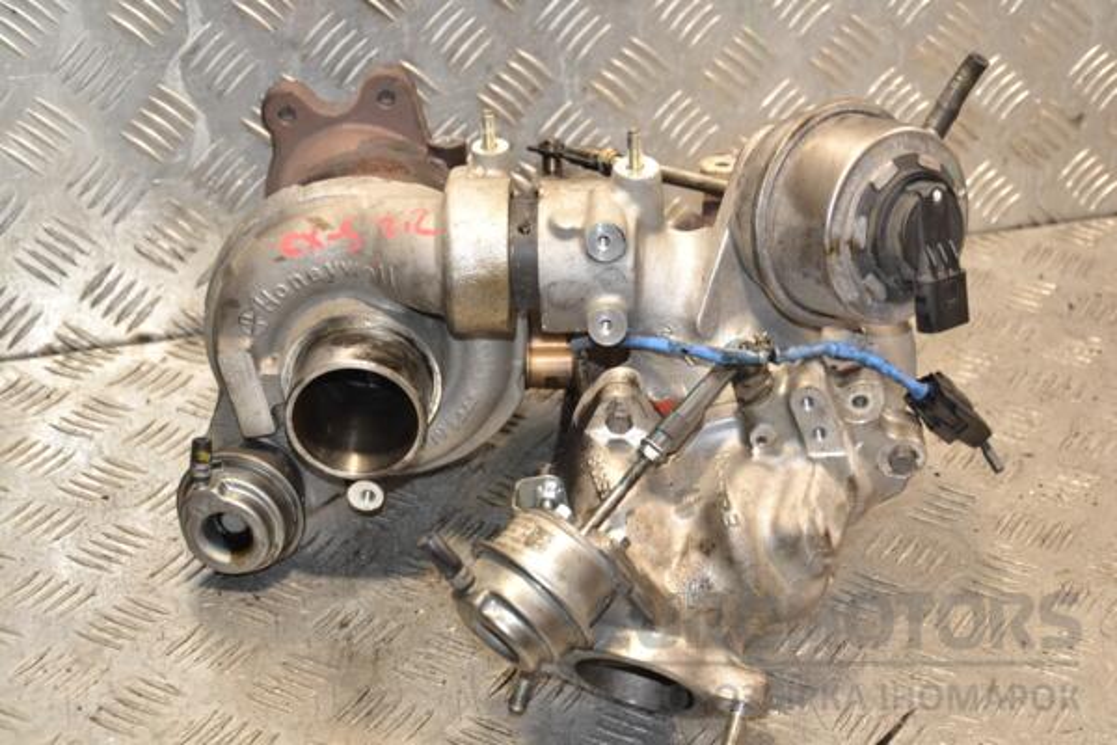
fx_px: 2094
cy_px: 372
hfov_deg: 29.9
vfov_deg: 20.2
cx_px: 558
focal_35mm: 68
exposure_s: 1/100
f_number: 4.8
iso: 800
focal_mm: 45
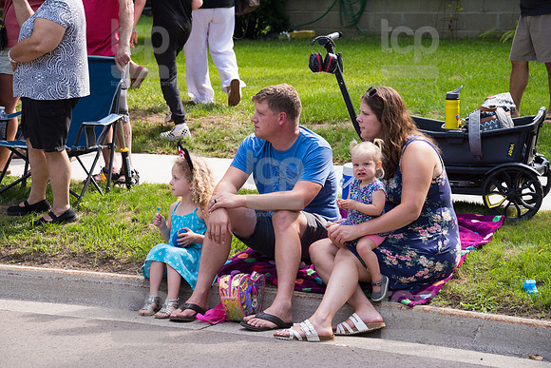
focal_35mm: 120
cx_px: 276
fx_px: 1837
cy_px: 184
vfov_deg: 11.4
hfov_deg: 17.1
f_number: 6.3
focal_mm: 120
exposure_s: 1/500
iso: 640
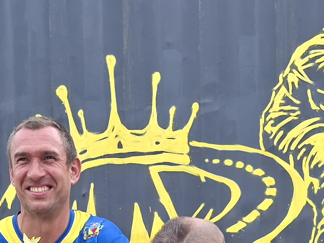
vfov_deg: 16.2
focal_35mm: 80
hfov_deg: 24.3
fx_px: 749
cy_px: 407
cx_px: 111
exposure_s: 1/272
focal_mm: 5.54
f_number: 1.8
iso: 50
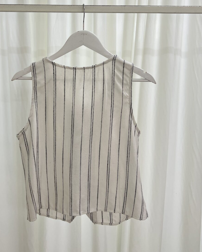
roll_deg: -0.2
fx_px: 276
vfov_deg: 48.7
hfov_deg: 40.0
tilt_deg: -12.4
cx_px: 80
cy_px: 97
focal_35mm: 37
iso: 125
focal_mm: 5.7
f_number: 1.5
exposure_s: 1/100
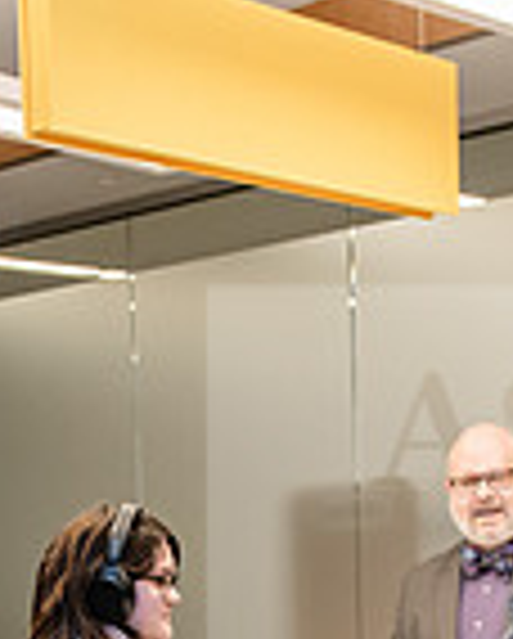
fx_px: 2102
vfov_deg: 16.4
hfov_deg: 13.8
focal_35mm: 111
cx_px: 72
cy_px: 830
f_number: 3.5
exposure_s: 1/200
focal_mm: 29
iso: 1000
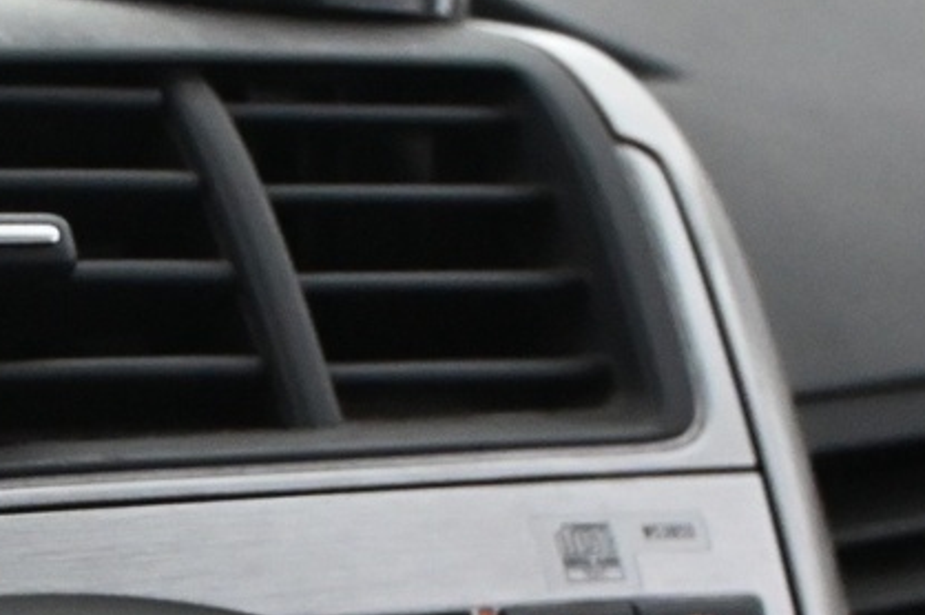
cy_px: 1168
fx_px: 4107
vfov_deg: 8.2
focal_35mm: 160
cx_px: -188
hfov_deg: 12.5
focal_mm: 27.5
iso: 4000
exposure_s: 1/60
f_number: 4.5
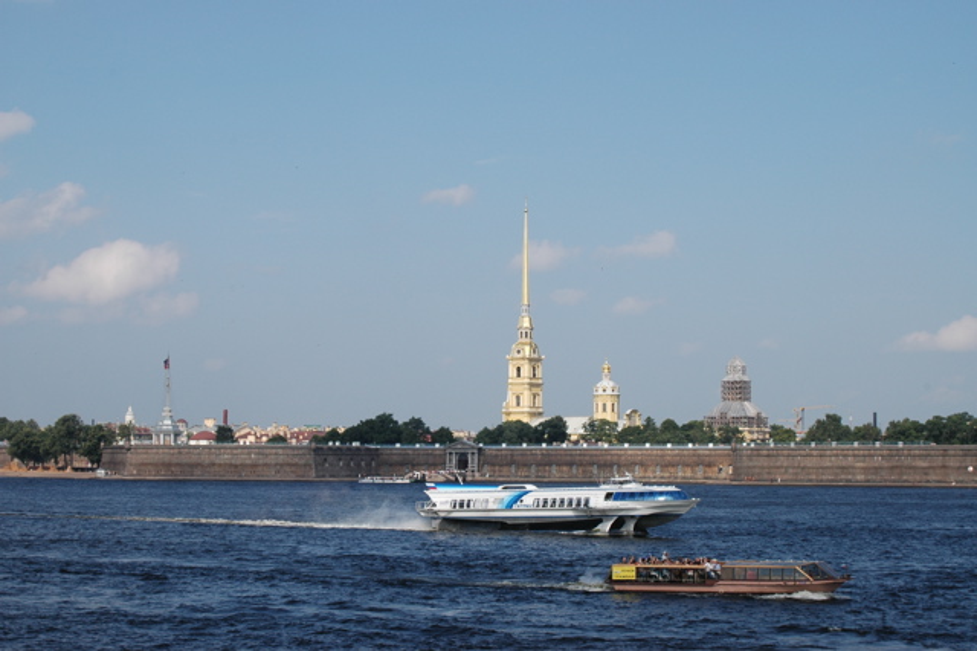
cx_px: 488
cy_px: 326
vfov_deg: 18.9
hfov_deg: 28.1
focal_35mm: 72
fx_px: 1953
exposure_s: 1/320
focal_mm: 48
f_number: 9
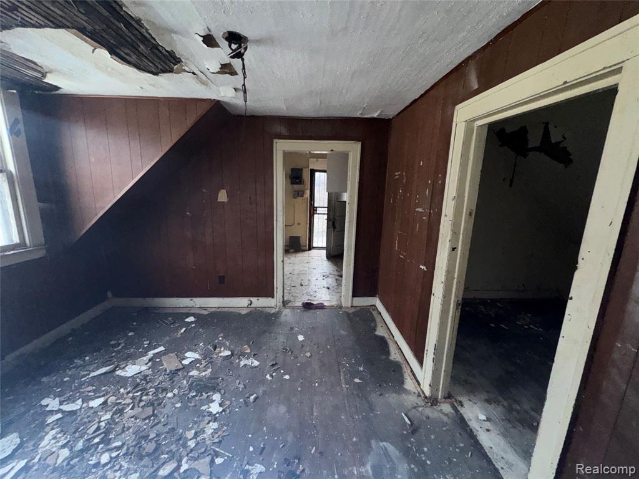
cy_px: 240
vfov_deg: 85.7
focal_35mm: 14
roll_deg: -1.9
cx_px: 320
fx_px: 258
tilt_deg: -10.6
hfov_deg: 102.1
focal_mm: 2.22
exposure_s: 1/60
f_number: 2.2
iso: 160
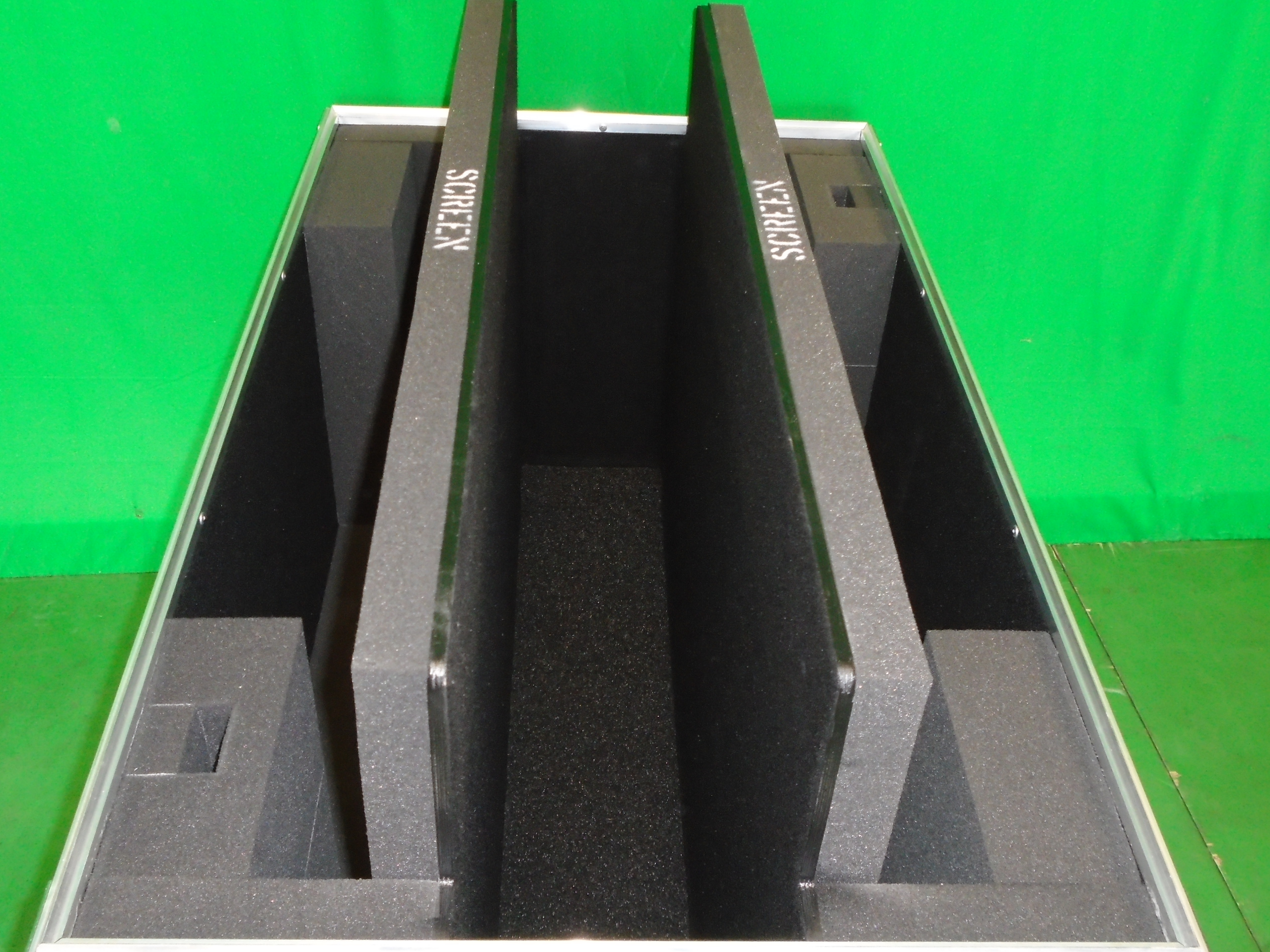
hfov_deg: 50.1
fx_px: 1357
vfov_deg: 38.7
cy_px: 477
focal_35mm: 37
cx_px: 627
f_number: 3.8
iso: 400
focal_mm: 6.4
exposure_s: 1/40
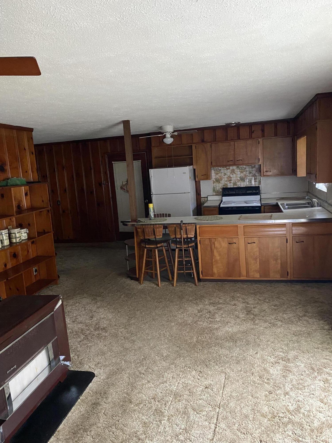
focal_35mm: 26
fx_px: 332
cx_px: 166
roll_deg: +4.2
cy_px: 222
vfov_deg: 67.3
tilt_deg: -8.0
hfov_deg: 53.1
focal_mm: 4.25
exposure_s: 1/34
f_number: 1.8
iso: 640
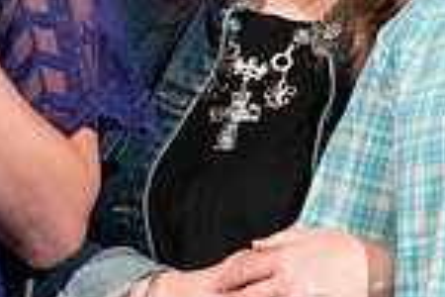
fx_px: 7787
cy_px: -70
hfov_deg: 3.3
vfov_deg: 2.2
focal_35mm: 630
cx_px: 228
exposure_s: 1/125
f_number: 6.3
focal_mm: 163
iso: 6400
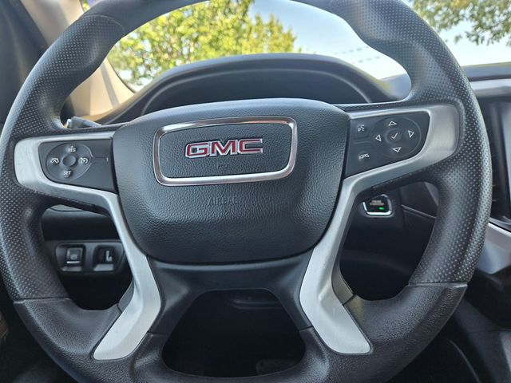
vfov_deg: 58.9
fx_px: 340
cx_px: 256
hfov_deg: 73.9
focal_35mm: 23
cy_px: 192
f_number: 1.8
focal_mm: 5.4
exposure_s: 1/180
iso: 50
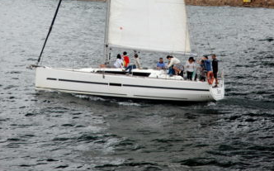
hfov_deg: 14.6
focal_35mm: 143
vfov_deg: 9.1
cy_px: -20
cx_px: 137
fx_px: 1067
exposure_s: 1/250
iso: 100
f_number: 4.5
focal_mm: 62
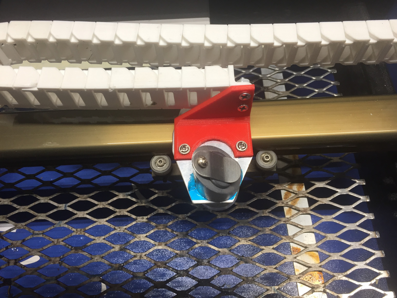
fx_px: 333
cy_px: 149
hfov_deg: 61.7
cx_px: 198
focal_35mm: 29
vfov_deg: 48.2
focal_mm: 4.15
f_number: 2.2
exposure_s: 1/40
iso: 32
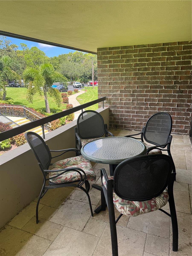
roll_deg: +3.5
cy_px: 128
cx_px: 96
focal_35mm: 24
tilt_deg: -17.3
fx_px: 177
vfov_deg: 71.6
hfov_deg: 56.8
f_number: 1.78
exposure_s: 1/609
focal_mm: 6.76
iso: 80
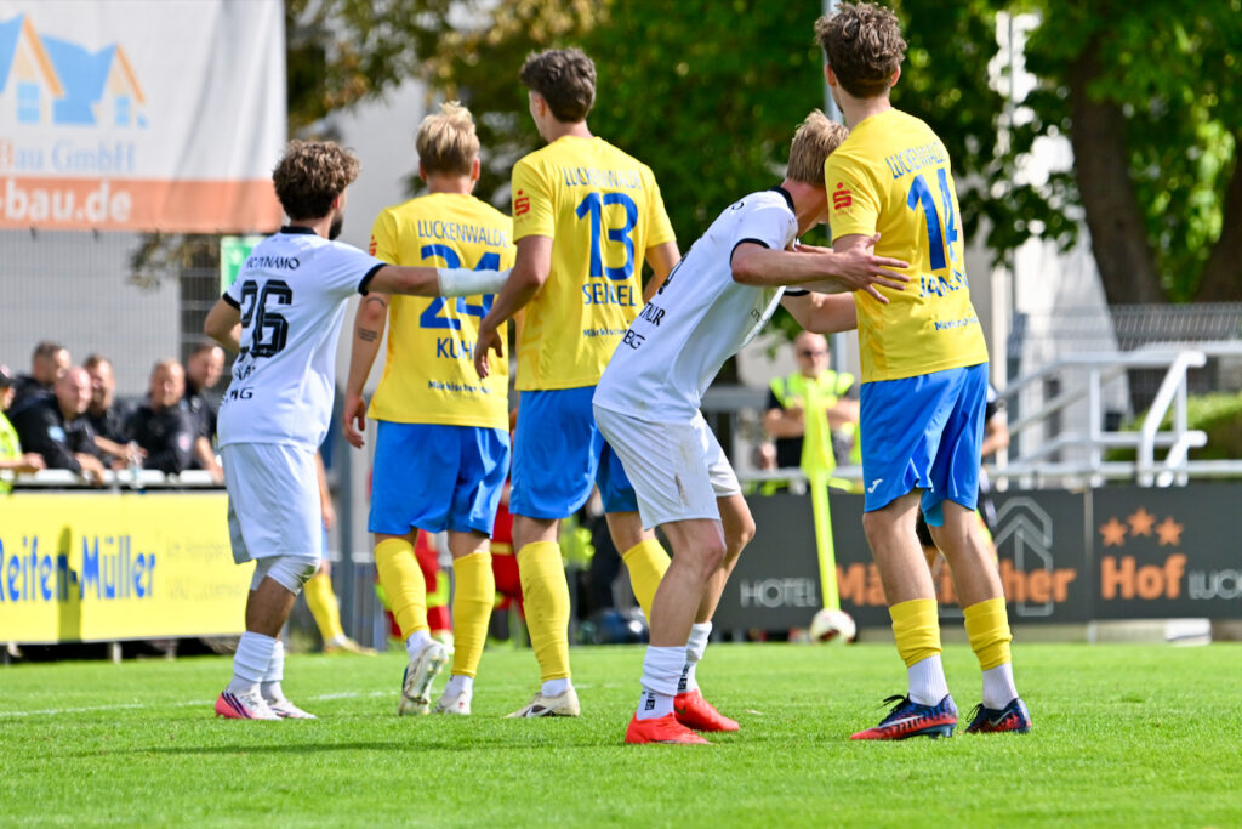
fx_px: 10006
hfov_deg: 7.1
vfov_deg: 4.7
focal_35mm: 290
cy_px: 414
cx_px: 621
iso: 450
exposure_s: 1/2000
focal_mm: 290
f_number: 5.6
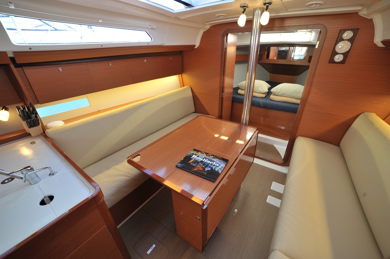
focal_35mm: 14
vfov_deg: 81.1
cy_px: 130
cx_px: 195
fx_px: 152
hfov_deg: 104.3
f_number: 5.6
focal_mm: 14
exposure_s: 1/60
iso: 800
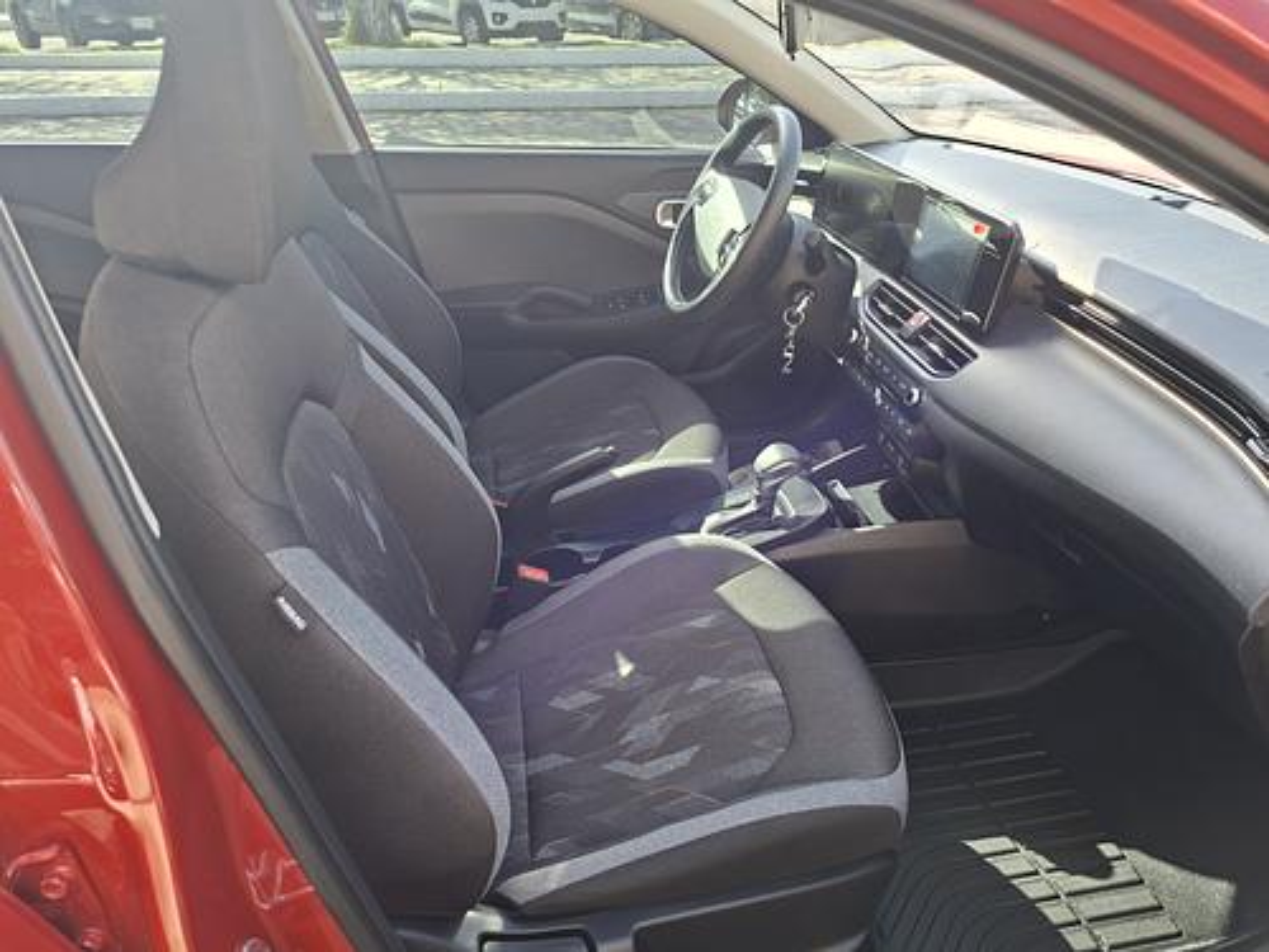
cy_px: 476
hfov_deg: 73.9
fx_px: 843
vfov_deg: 58.9
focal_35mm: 23
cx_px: 634
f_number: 1.8
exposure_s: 1/124
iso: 50
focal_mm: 5.54
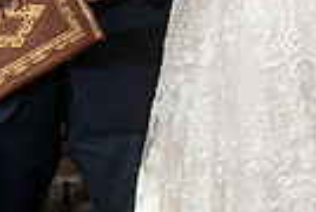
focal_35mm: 385
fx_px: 3387
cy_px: -242
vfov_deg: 3.6
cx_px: 137
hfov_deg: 5.3
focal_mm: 84
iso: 2000
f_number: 4
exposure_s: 1/200
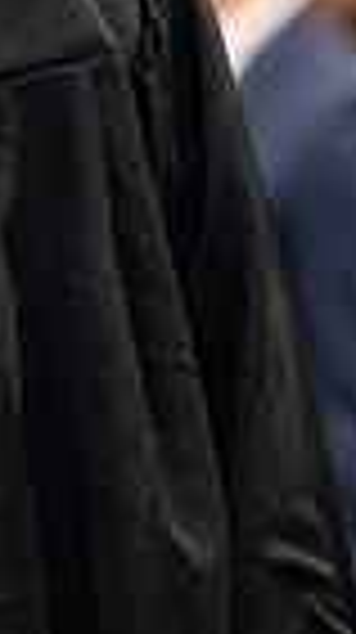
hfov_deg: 2.7
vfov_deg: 4.8
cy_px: -11
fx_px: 7608
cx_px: -108
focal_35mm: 452
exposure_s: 1/200
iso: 2000
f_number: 3.2
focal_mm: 105
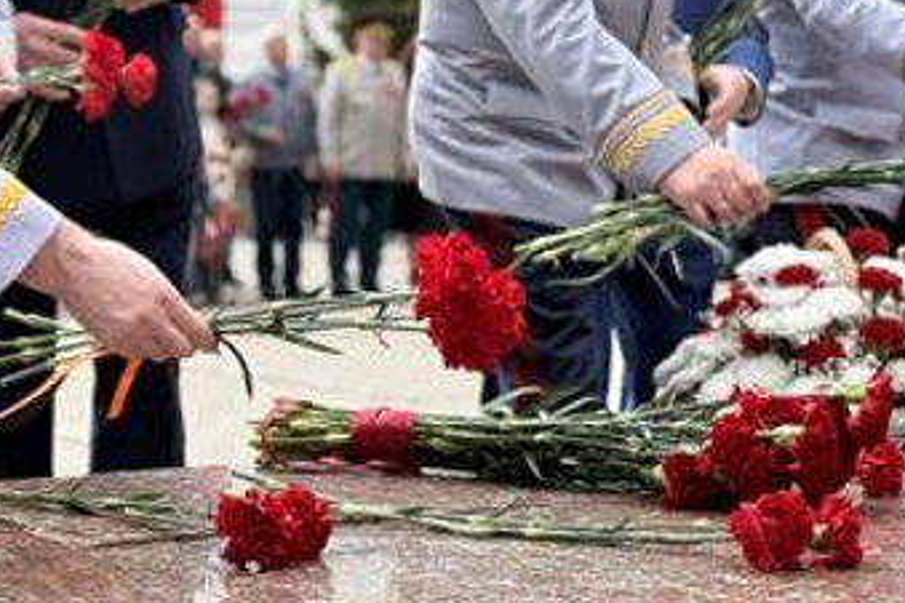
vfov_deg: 13.8
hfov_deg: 20.6
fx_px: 2463
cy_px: 11
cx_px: 187
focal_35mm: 98
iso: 80
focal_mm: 6.76
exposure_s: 1/1754
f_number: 1.78
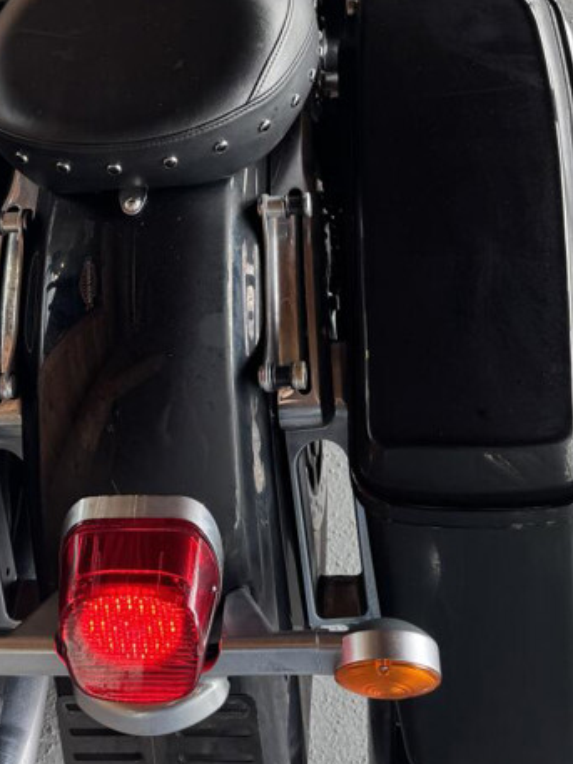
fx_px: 1235
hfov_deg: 26.0
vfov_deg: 30.7
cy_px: -74
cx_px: 202
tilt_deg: -40.5
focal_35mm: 56
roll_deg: -2.1
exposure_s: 1/121
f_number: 1.78
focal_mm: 6.76
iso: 50
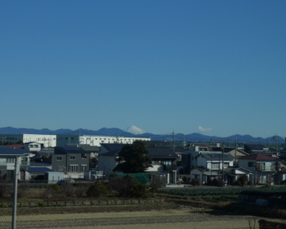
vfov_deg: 16.2
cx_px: 138
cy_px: 108
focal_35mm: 95
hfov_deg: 20.2
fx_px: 804
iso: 200
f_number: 9
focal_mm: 32
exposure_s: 1/400
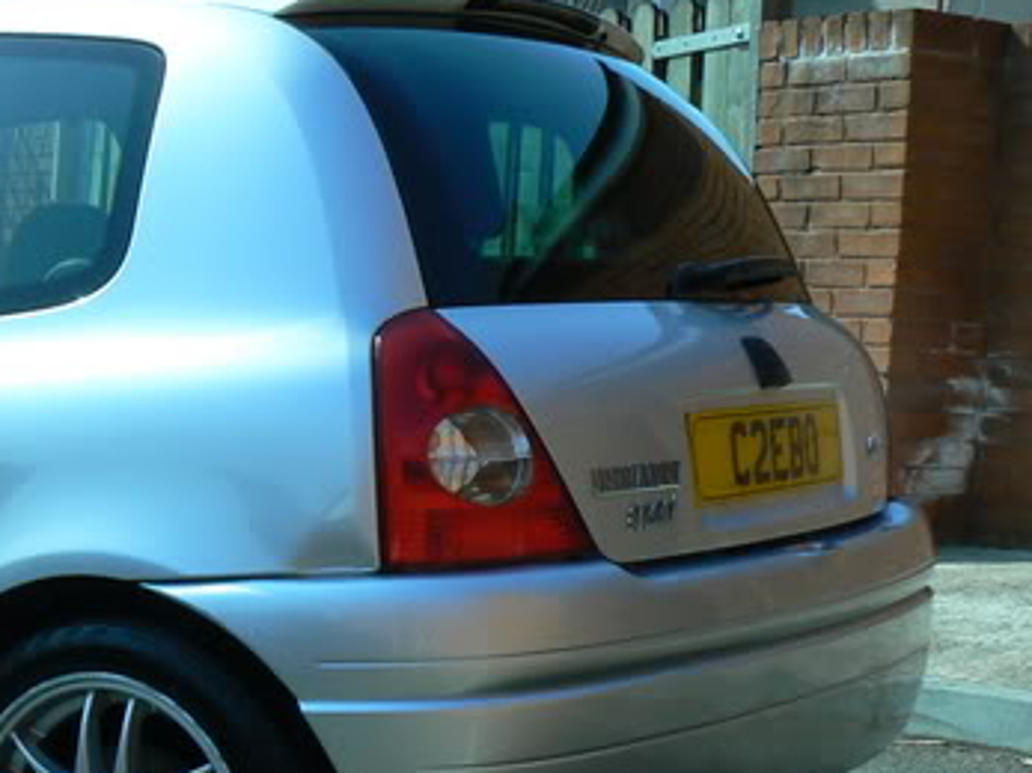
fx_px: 2474
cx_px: -107
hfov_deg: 22.2
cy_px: 449
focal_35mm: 83
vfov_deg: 17.8
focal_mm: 6
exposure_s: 1/640
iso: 100
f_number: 4.5
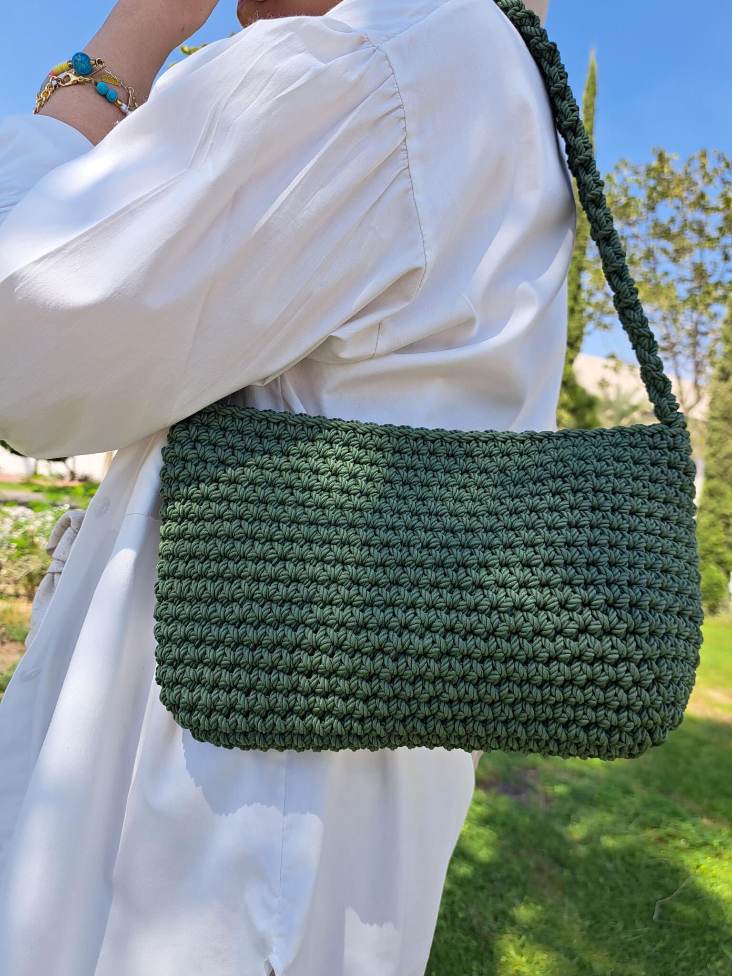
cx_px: 366
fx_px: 677
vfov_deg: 71.6
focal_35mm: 24
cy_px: 488
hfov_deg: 56.8
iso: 50
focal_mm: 5.23
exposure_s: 1/650
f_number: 1.8
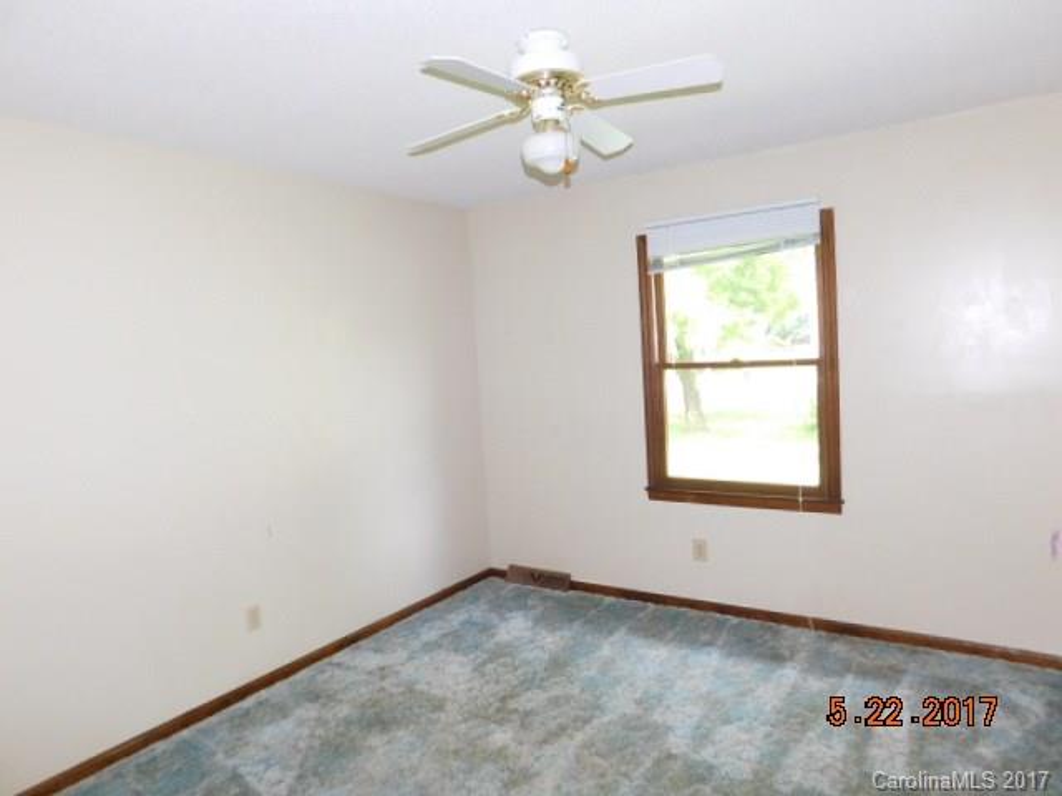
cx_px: 531
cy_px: 398
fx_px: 706
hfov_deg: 73.9
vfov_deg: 58.9
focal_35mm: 23
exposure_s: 1/30
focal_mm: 4
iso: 200
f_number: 3
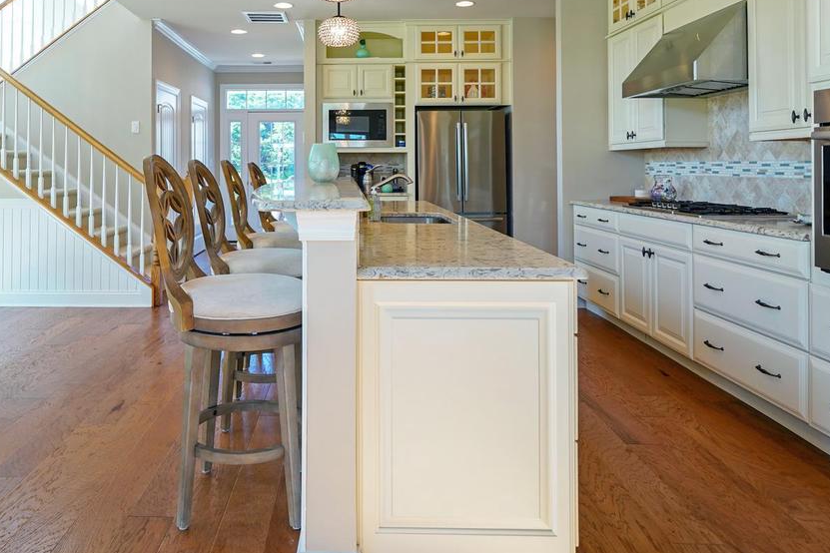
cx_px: 342
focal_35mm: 26
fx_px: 599
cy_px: 161
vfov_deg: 48.2
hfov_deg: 68.9
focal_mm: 10
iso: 100
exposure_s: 1/40
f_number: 3.2
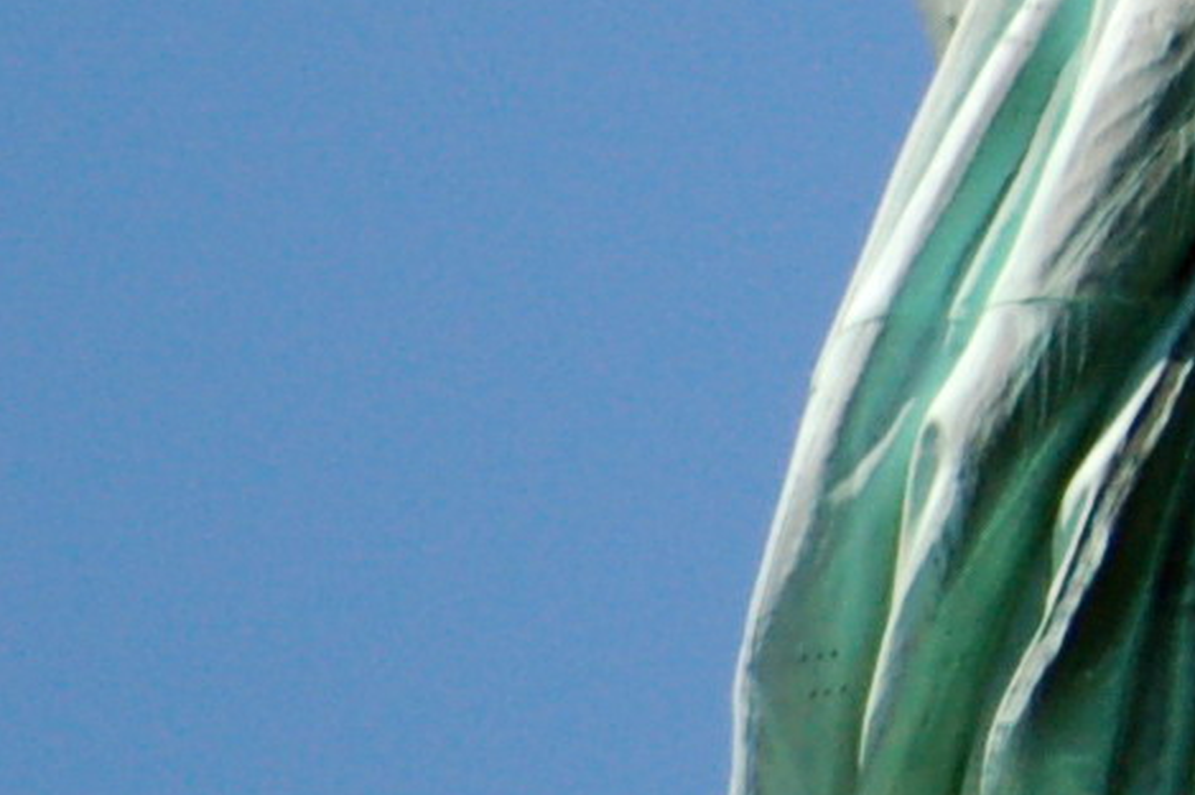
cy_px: -438
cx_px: 2892
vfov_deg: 0.5
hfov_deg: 0.7
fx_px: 95795
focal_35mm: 2888
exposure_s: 1/1600
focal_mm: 300
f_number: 5.6
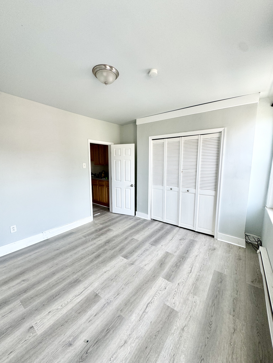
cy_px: 182
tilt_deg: -7.2
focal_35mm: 14
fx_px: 147
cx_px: 136
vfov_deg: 102.1
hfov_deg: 85.7
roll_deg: +0.6
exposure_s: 1/99
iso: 100
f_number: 2.2
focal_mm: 2.22
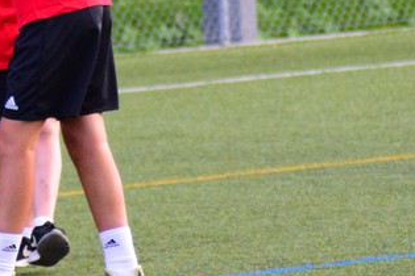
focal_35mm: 658
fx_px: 7580
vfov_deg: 2.1
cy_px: -82
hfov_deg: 3.1
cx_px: 29
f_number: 4.2
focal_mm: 135
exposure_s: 1/800
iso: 3200
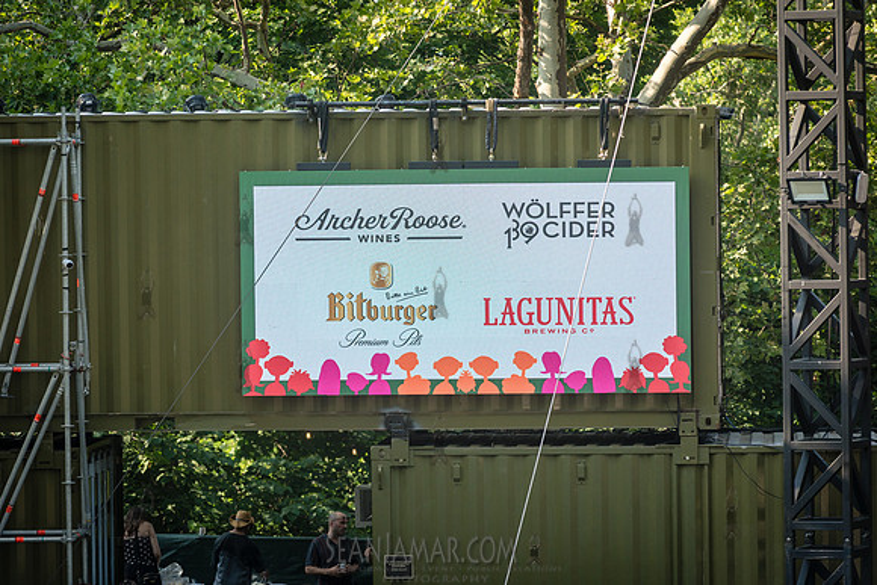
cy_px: 292
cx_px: 438
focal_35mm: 185
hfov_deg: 11.1
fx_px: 4508
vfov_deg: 7.4
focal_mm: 185
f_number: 5
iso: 200
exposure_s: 1/800
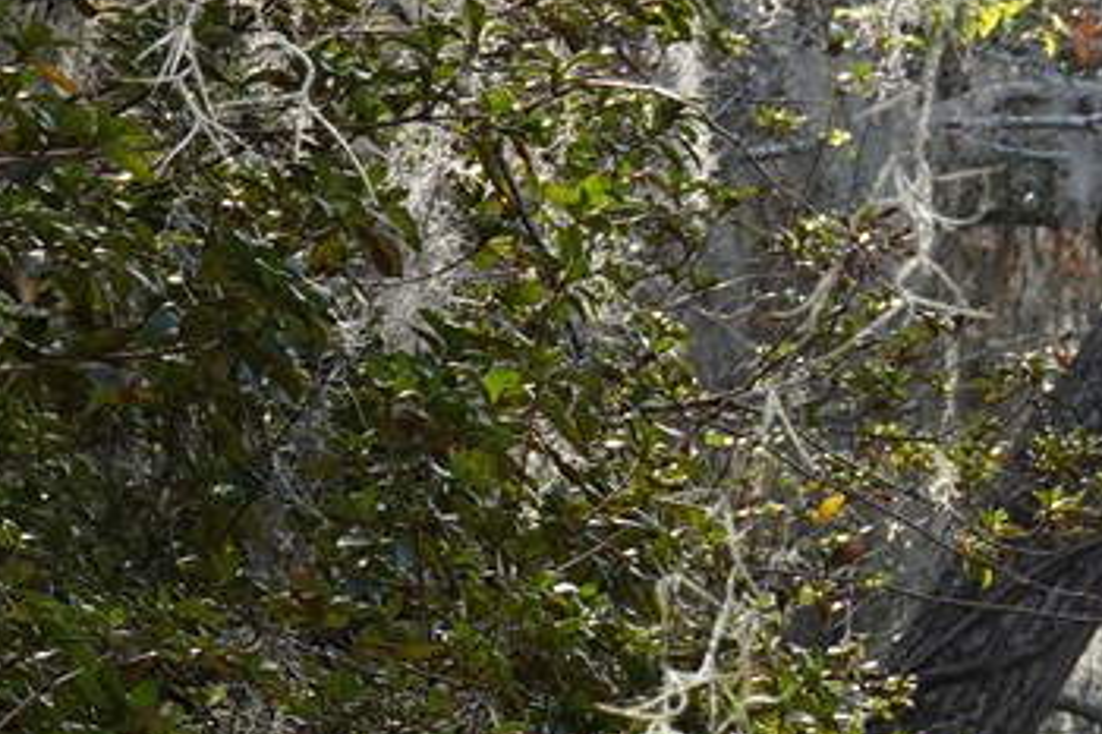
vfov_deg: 3.9
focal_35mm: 343
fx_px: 10494
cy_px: 1597
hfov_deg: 5.7
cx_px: 3023
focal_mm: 60
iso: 400
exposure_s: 1/100
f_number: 13
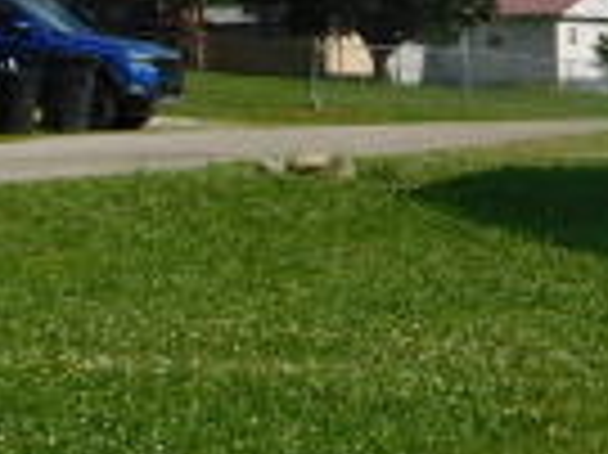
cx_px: 844
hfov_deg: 16.1
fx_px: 2001
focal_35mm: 114
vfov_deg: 12.9
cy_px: 36
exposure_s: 1/800
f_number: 6
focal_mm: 4
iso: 125
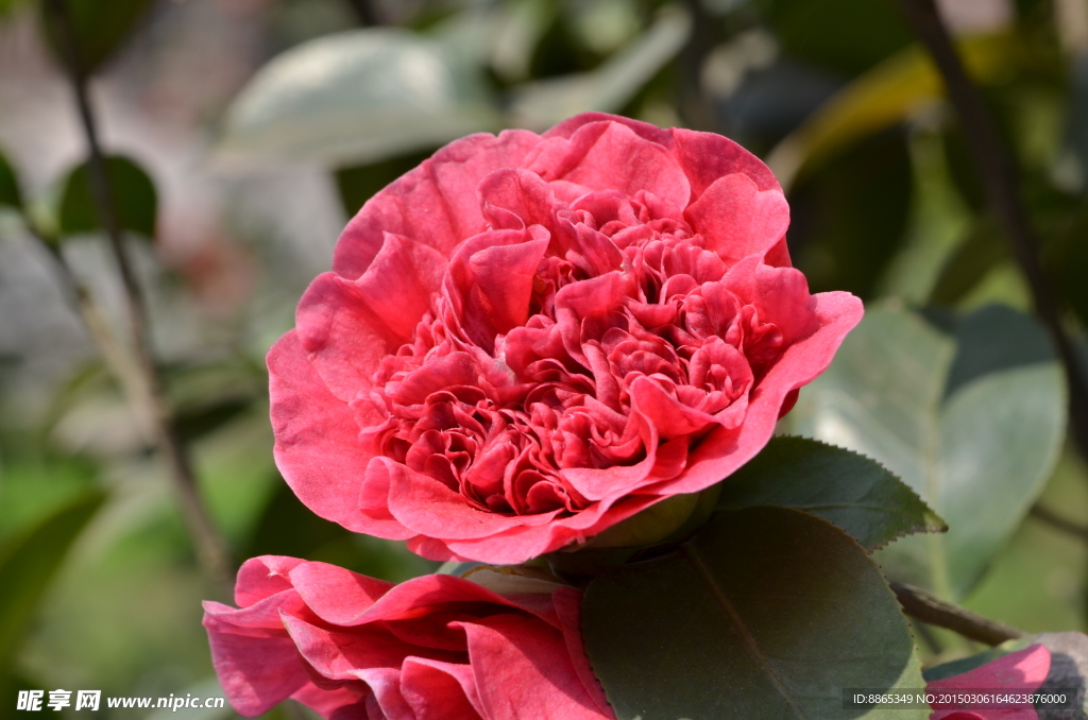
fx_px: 3845
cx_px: 544
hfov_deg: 16.1
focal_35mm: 128
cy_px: 360
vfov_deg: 10.7
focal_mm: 85
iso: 100
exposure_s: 1/100
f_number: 13
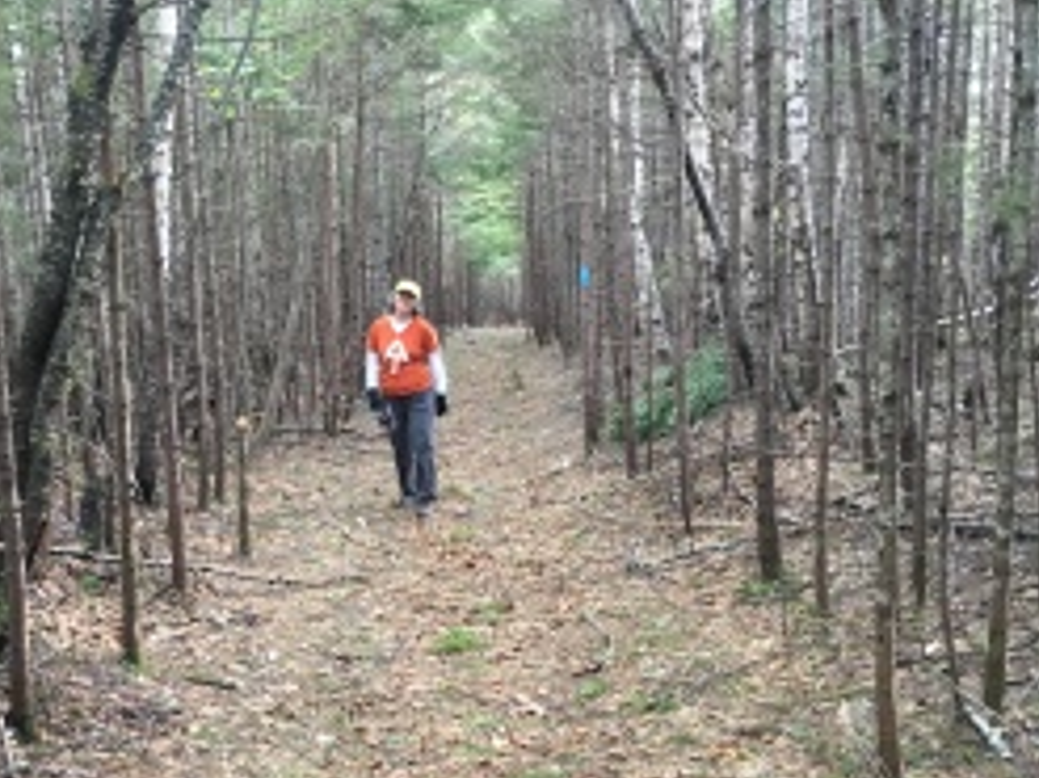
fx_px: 1290
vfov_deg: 33.3
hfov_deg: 43.6
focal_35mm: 43
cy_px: 505
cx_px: 400
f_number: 2.2
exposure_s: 1/30
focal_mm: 4.15
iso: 125
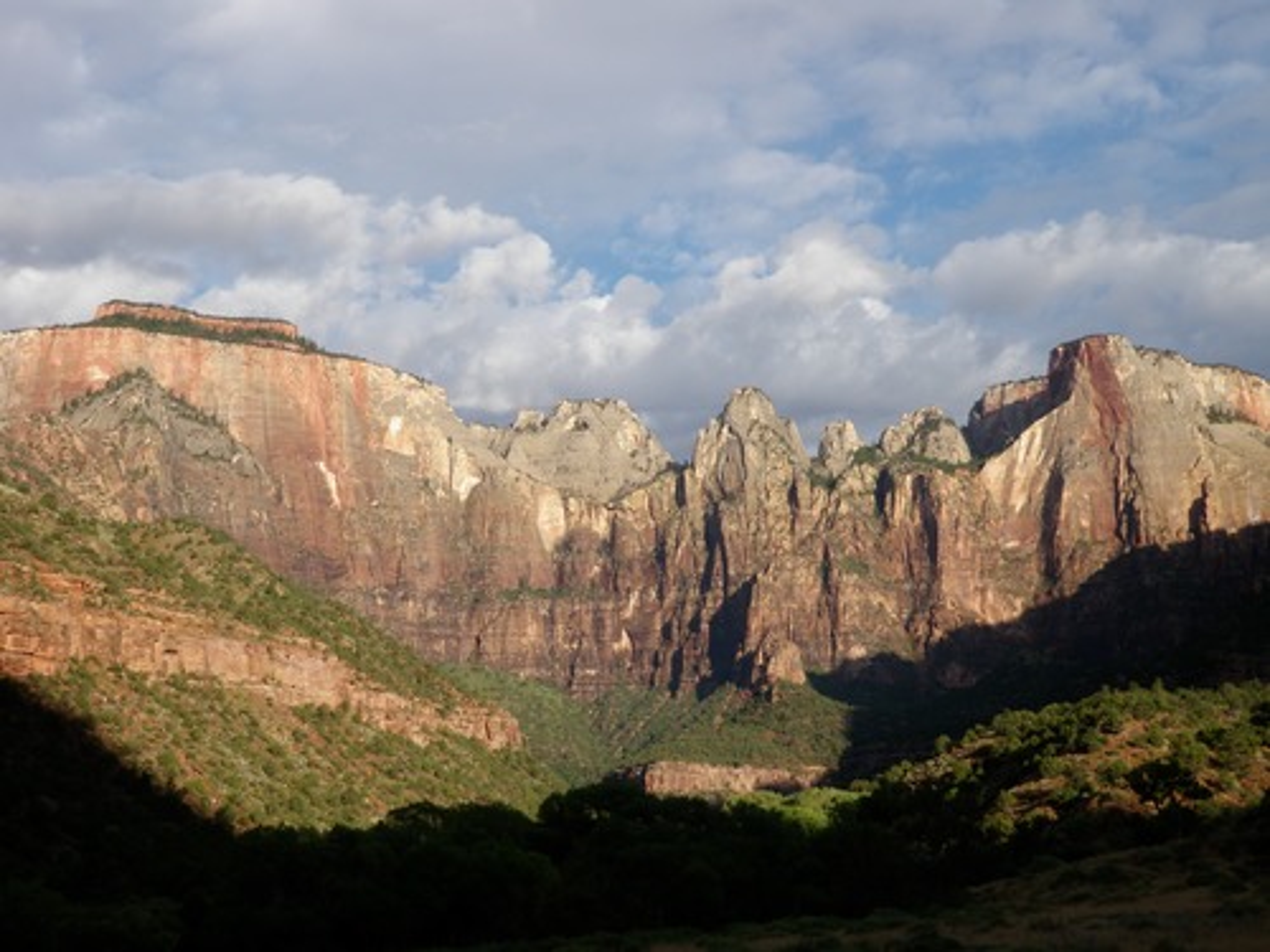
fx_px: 1798
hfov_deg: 38.9
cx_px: 635
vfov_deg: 29.7
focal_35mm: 49
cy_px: 476
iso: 50
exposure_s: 1/200
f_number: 5.6
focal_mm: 8.89
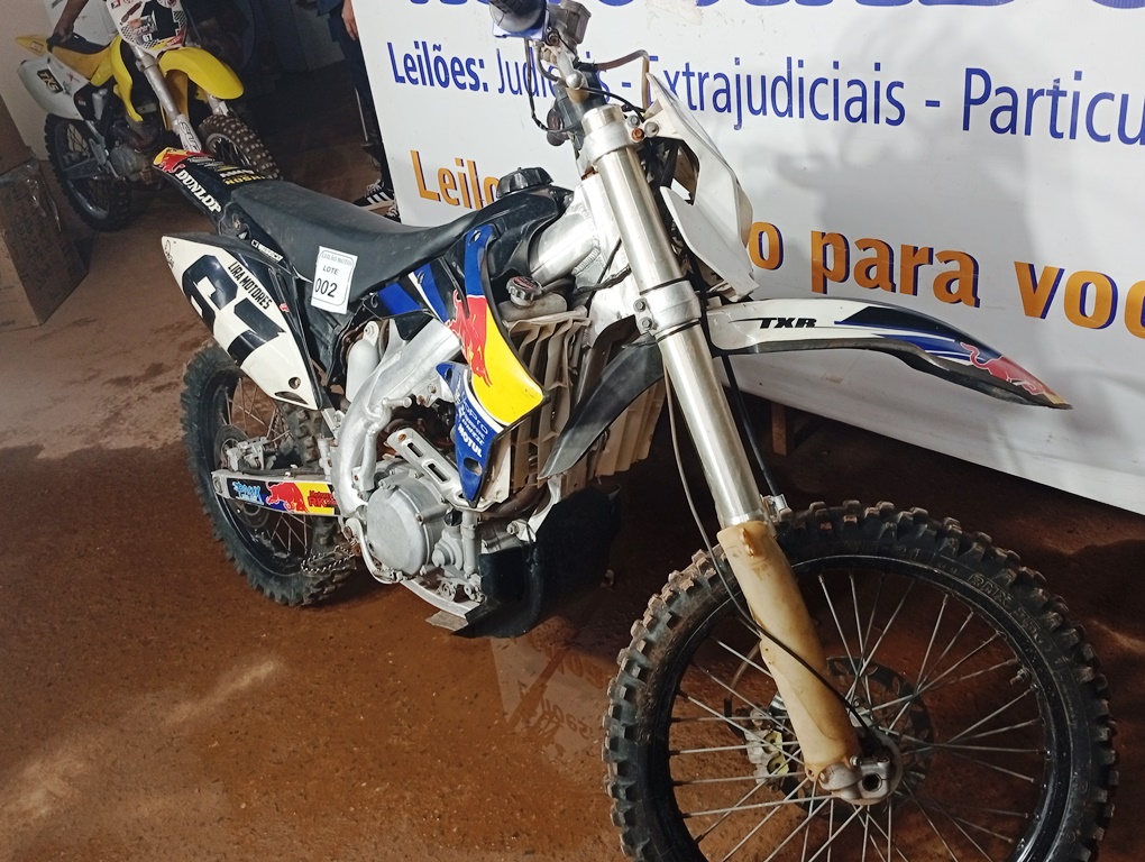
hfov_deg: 56.7
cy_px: 431
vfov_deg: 44.3
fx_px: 1060
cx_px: 572
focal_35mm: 32
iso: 130
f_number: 1.8
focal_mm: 3.98
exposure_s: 1/60
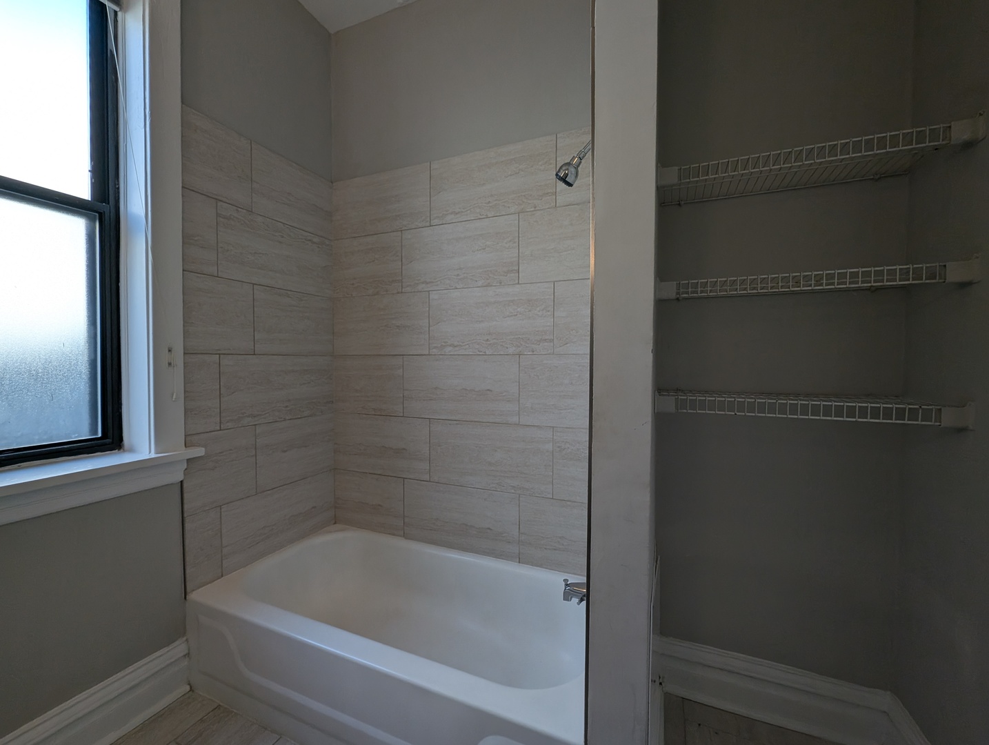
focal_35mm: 13
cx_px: 494
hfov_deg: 106.1
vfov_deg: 90.1
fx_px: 372
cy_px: 372
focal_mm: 1.95
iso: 71
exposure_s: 1/120
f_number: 2.2
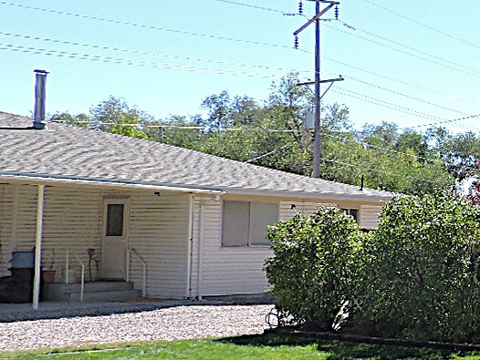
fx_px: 1013
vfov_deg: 20.2
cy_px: 184
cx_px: 715
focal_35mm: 73
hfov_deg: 22.2
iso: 100
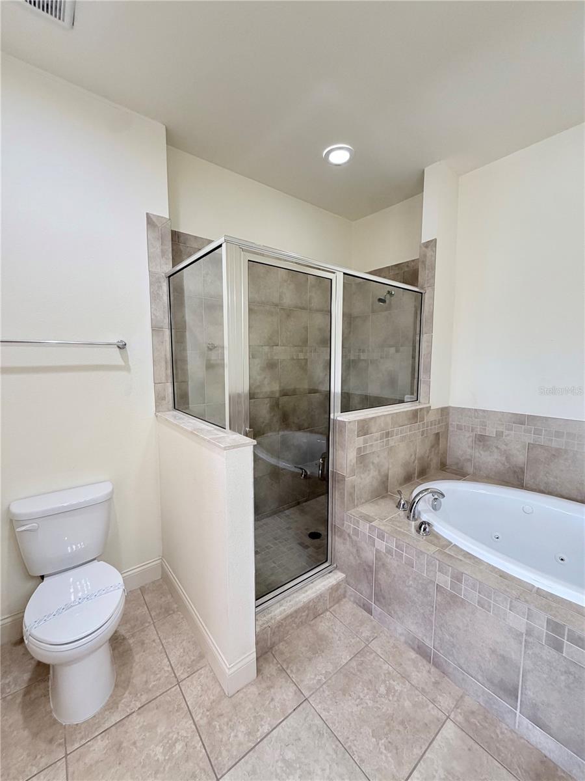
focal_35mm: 14
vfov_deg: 102.1
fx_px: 315
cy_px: 390
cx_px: 292
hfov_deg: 85.7
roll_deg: +0.5
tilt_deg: -2.2
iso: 250
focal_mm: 2.22
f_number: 2.2
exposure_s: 1/120
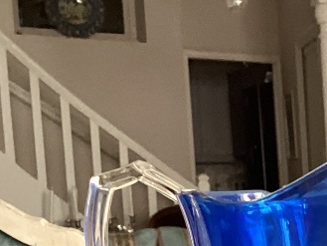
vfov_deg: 12.4
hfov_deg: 15.6
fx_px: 1068
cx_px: 539
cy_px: 375
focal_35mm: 113
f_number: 2.4
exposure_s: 1/60
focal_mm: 3.3
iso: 125
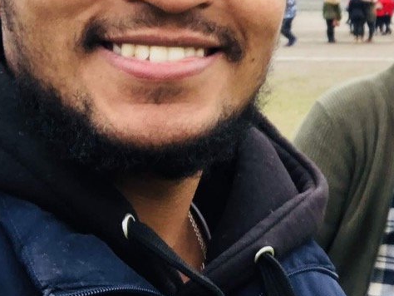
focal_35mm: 108
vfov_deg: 13.6
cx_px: 527
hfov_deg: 17.0
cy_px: 40
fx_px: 1230
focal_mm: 2.87
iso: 50
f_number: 2.2
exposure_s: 1/120
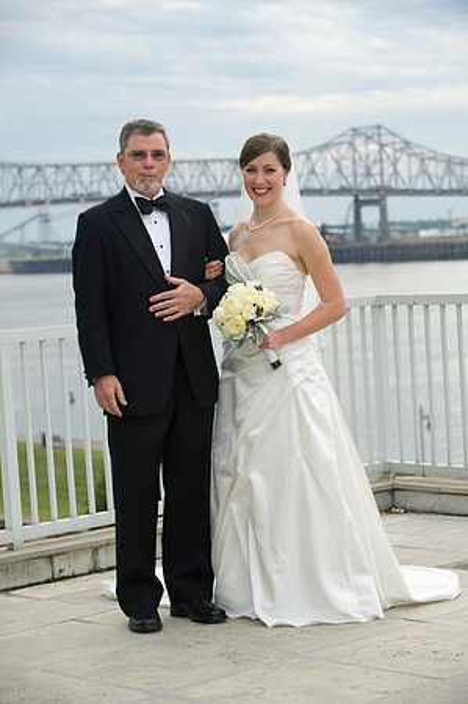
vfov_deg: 20.8
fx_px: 1915
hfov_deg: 13.9
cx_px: 234
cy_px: 352
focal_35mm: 98
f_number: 4.5
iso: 200
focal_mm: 98
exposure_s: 1/200
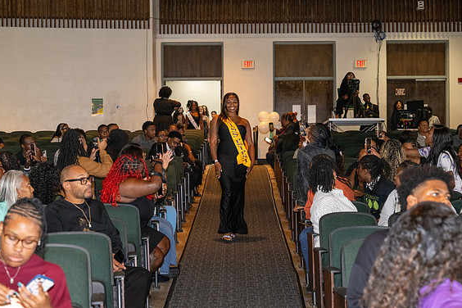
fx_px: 924
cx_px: 229
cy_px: 150
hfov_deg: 28.1
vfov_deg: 18.9
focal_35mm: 72
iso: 3200
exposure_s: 1/200
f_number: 5.6
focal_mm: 70
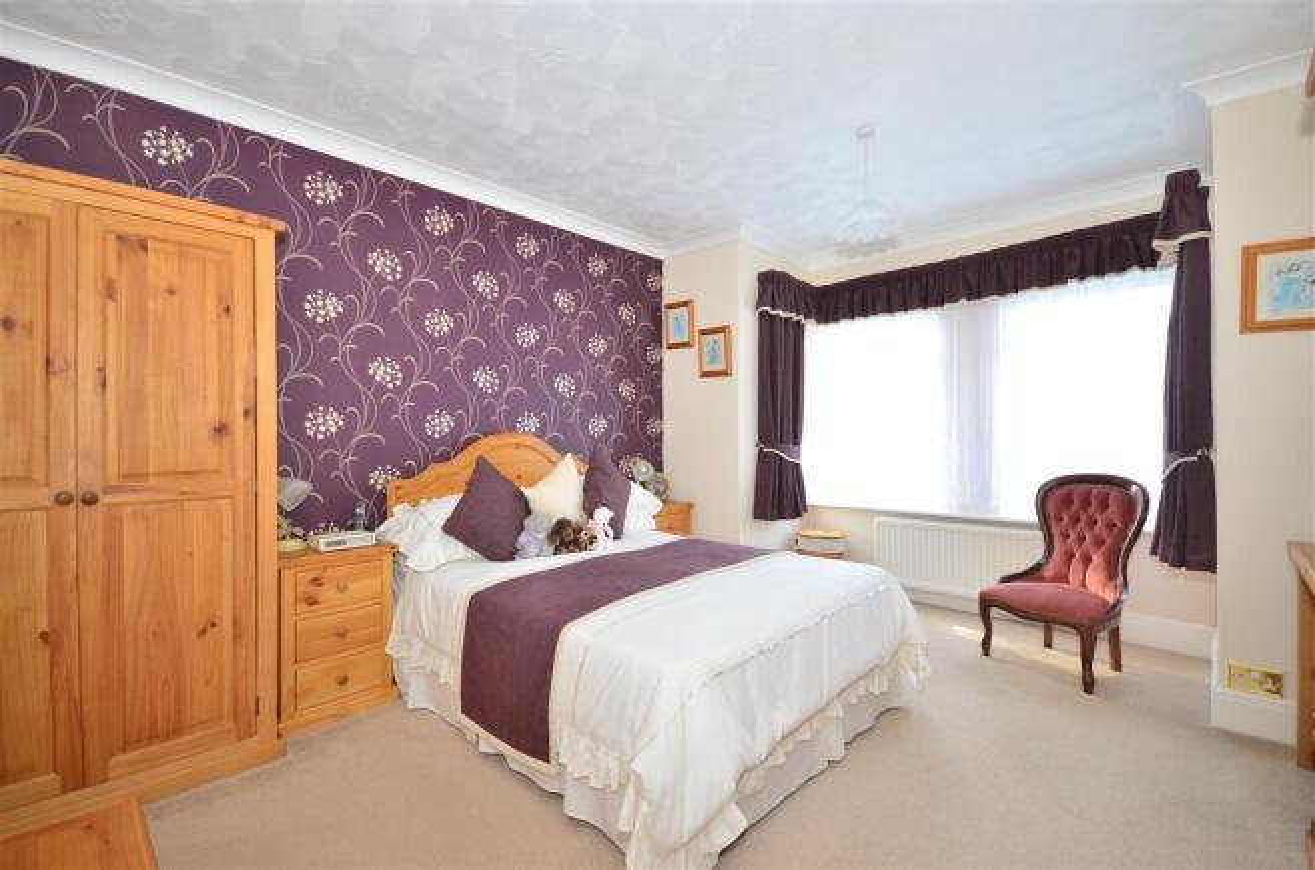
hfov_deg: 100.5
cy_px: 435
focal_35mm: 15
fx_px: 547
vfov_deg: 77.0
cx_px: 658
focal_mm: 10
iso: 200
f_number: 5
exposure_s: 1/15
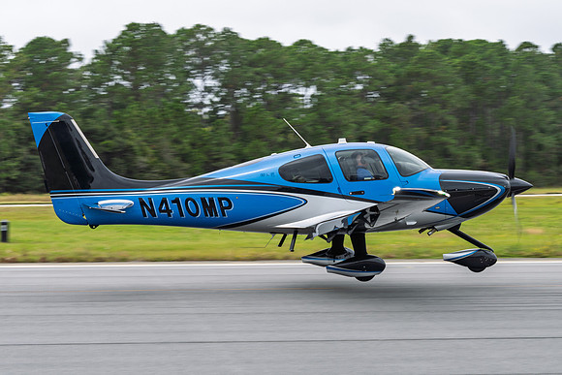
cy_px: 184
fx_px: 1980
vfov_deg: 10.8
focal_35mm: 127
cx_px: 307
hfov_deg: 16.2
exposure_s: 1/320
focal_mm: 79
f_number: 6.3
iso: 100
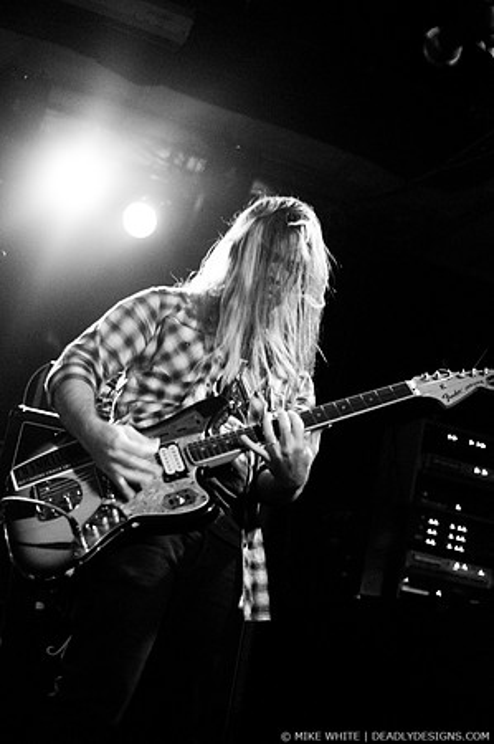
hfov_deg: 29.8
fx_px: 928
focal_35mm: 45
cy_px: 372
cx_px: 247
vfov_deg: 43.6
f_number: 1.6
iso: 1000
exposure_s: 1/50
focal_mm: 30
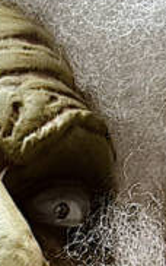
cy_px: 411
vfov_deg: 18.5
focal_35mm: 98
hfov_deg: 12.7
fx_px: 708
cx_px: -77
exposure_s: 1/99
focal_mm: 2.22
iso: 80
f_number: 2.2
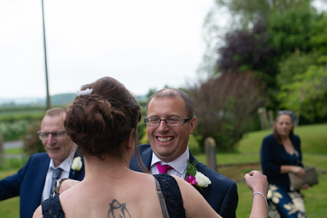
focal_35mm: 51
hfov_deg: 38.9
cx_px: 177
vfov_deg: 26.3
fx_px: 463
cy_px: 146
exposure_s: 1/640
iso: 100
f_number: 2.8
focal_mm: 35
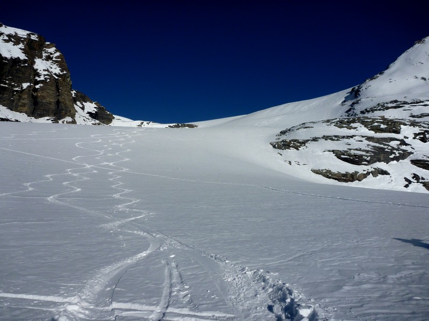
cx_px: 214
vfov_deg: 49.7
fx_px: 347
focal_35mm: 28
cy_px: 160
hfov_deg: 63.4
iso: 80
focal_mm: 4.9
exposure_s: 1/400
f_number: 10
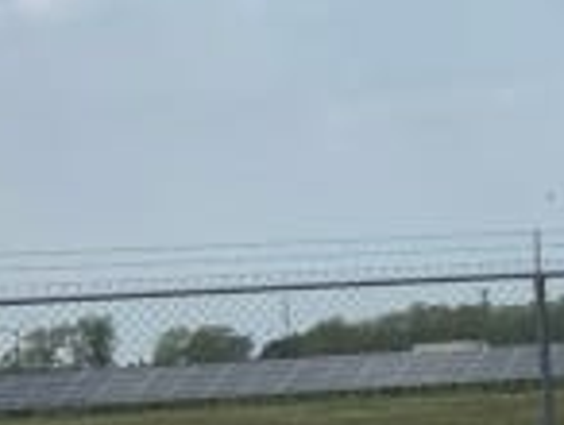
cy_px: 352
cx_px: 1503
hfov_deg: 10.9
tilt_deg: +2.2
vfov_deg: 10.4
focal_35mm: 142
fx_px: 2317
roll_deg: +3.5
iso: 32
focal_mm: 4.2
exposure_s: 1/5814
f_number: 1.6
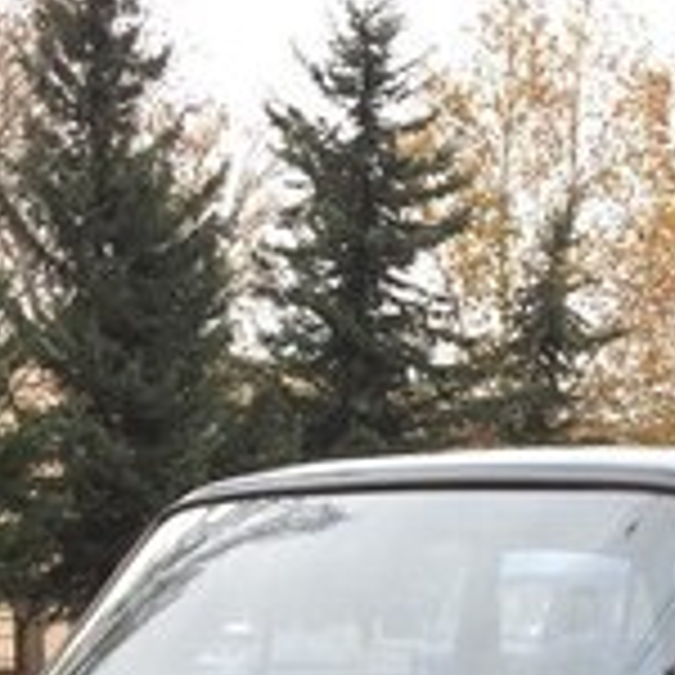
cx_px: 756
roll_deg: -1.1
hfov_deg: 19.5
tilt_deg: -6.6
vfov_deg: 18.7
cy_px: 927
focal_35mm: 85
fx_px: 1875
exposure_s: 1/148
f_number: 2.2
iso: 32
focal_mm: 4.15
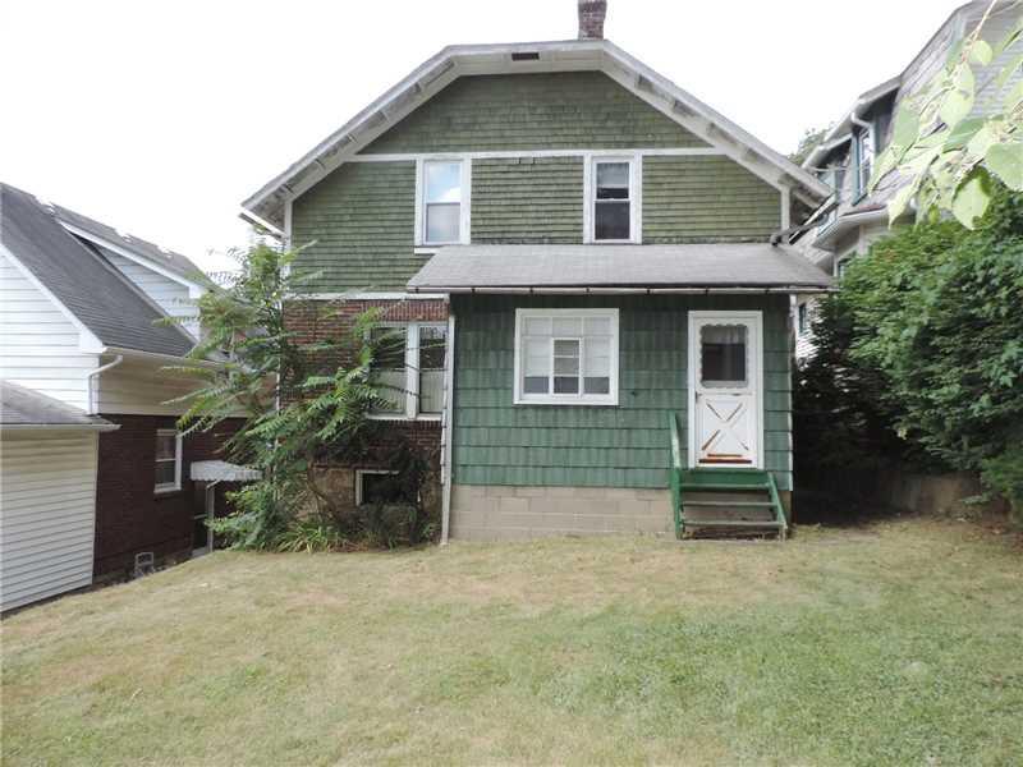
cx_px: 512
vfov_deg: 56.8
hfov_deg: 71.6
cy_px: 384
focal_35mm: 24
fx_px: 709
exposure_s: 1/800
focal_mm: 4.3
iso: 220
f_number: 3
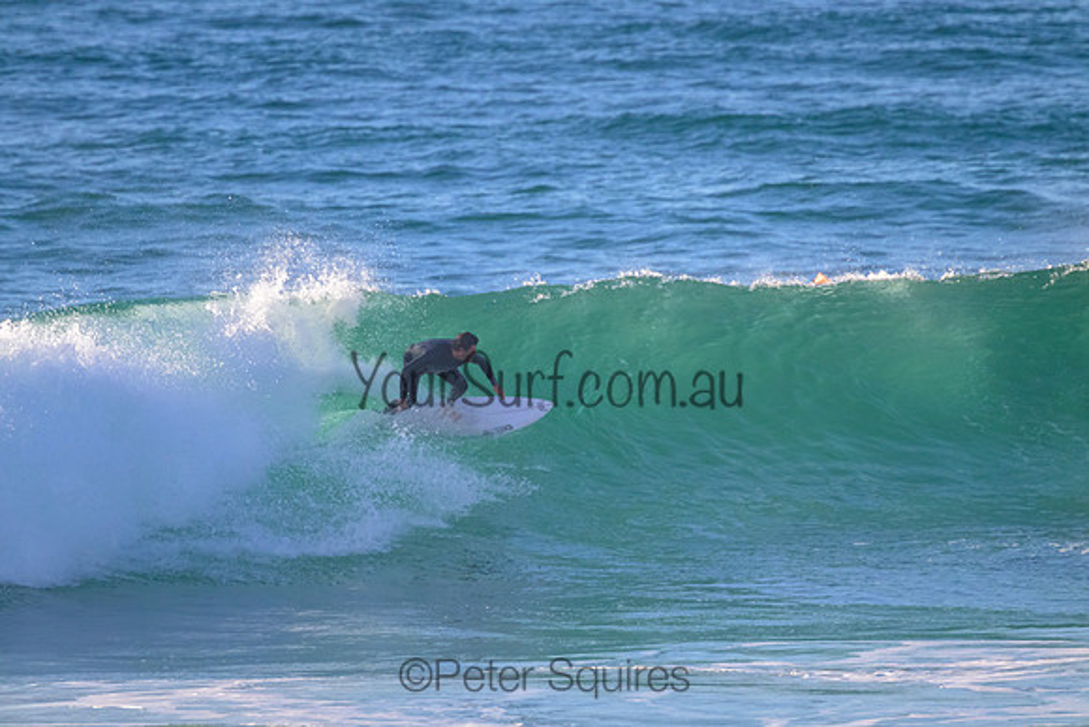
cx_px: 544
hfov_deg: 2.6
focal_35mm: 800
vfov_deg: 1.7
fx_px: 24205
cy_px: 364
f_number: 11
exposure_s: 1/1600
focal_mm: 800
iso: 2200
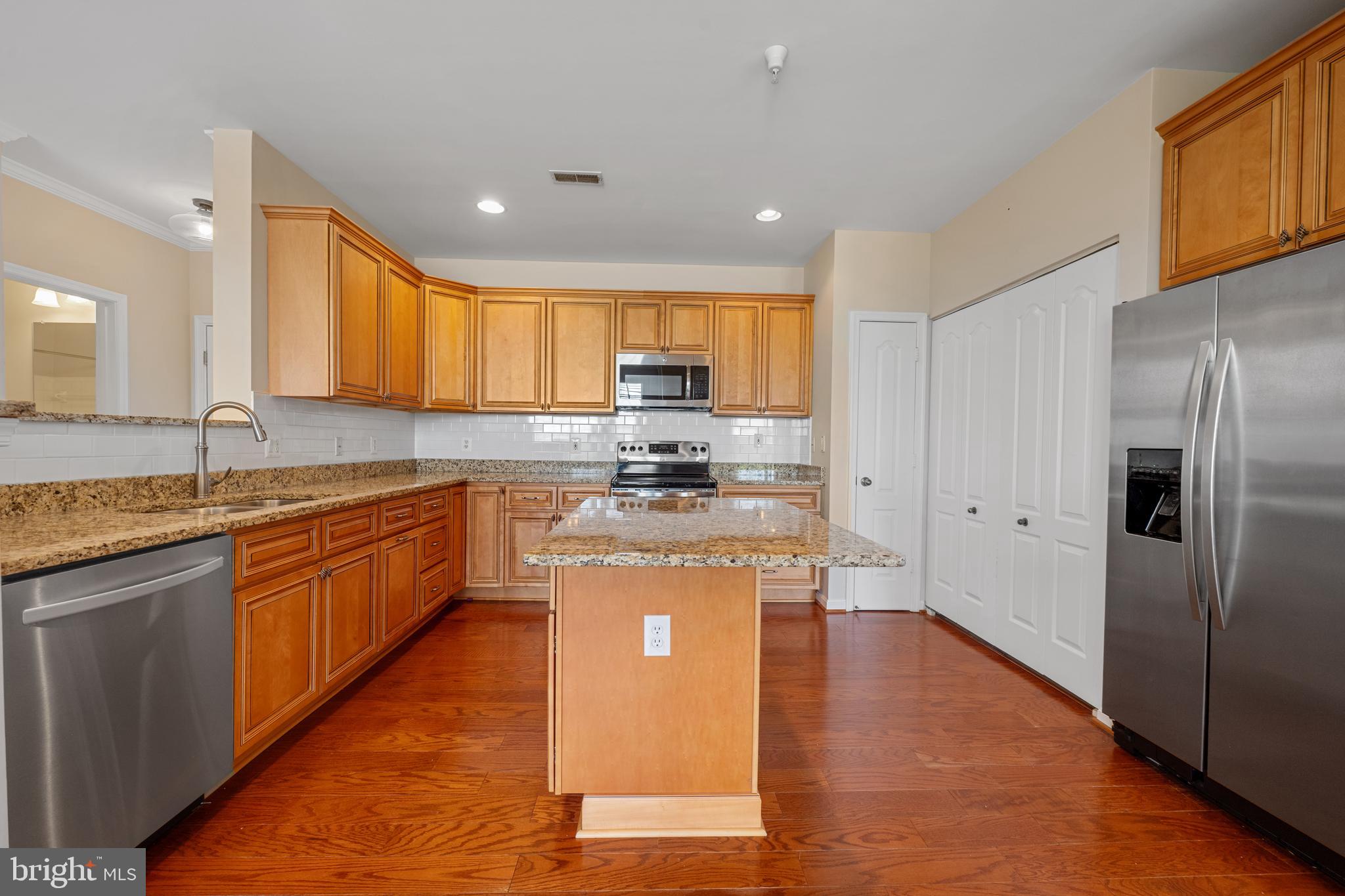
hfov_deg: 104.3
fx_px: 523
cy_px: 448
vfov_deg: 81.2
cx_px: 672
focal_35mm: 14
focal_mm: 14
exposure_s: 1/5
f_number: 8
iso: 320
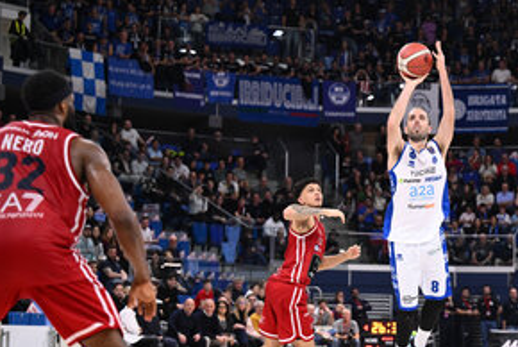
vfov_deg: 14.6
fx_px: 1354
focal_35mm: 94
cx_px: 339
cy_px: 216
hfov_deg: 21.6
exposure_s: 1/1600
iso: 2000
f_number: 3.2
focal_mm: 70
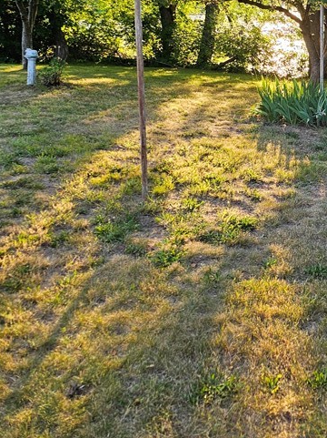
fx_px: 618
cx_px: 274
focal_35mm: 49
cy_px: 103
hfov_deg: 28.8
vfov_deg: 37.8
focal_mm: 6.3
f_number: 1.7
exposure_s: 1/180
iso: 64
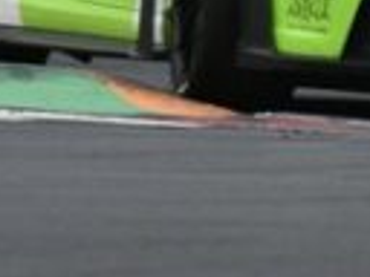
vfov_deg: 0.6
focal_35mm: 2373
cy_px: -193
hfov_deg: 0.8
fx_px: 25364
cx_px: 231
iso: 560
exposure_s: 1/2000
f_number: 5.6
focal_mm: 330
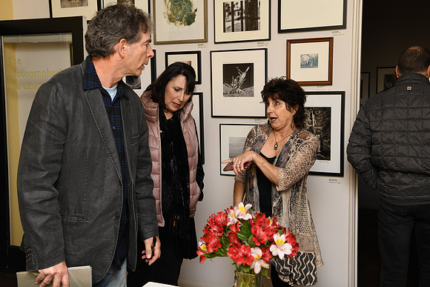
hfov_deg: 46.4
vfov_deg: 31.9
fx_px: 502
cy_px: 144
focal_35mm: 42
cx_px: 215
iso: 320
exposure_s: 1/250
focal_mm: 42
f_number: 7.1
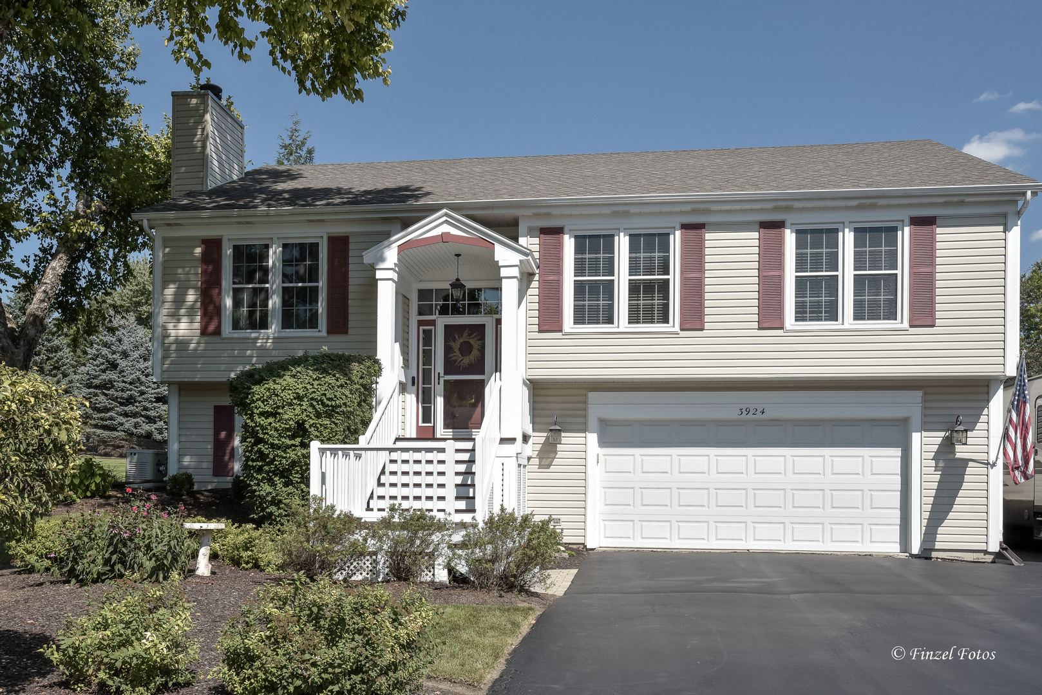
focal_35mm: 31
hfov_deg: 60.3
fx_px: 898
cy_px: 348
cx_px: 521
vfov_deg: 42.4
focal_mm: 31
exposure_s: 1/320
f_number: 11
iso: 200
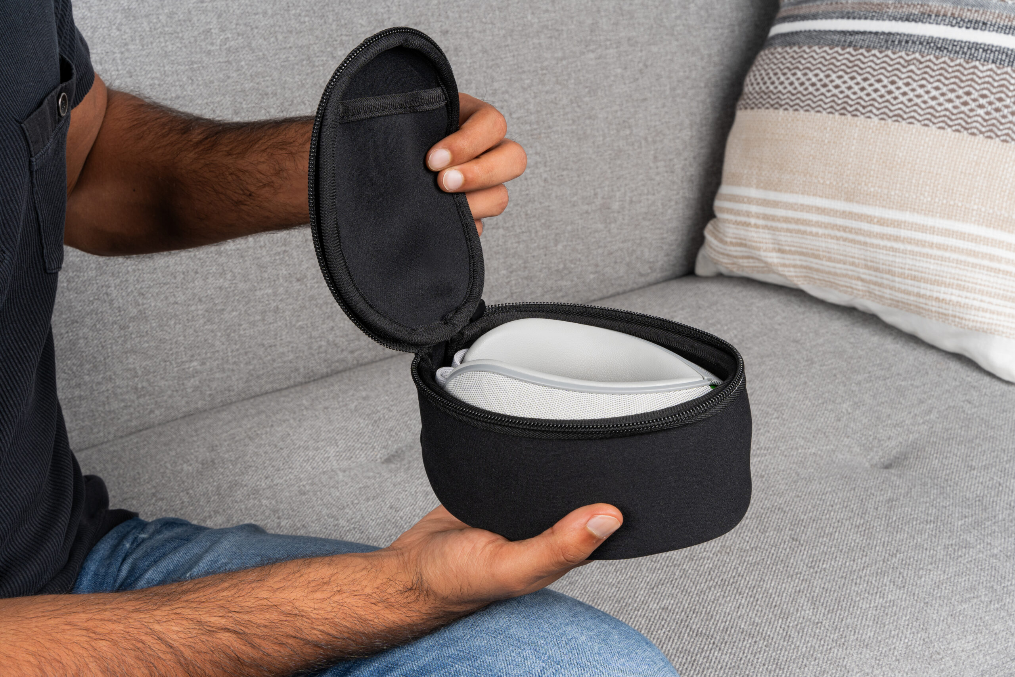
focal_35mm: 55
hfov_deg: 36.2
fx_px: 1551
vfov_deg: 24.6
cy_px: 338
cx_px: 508
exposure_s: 1/200
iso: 200
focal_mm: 55
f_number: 16
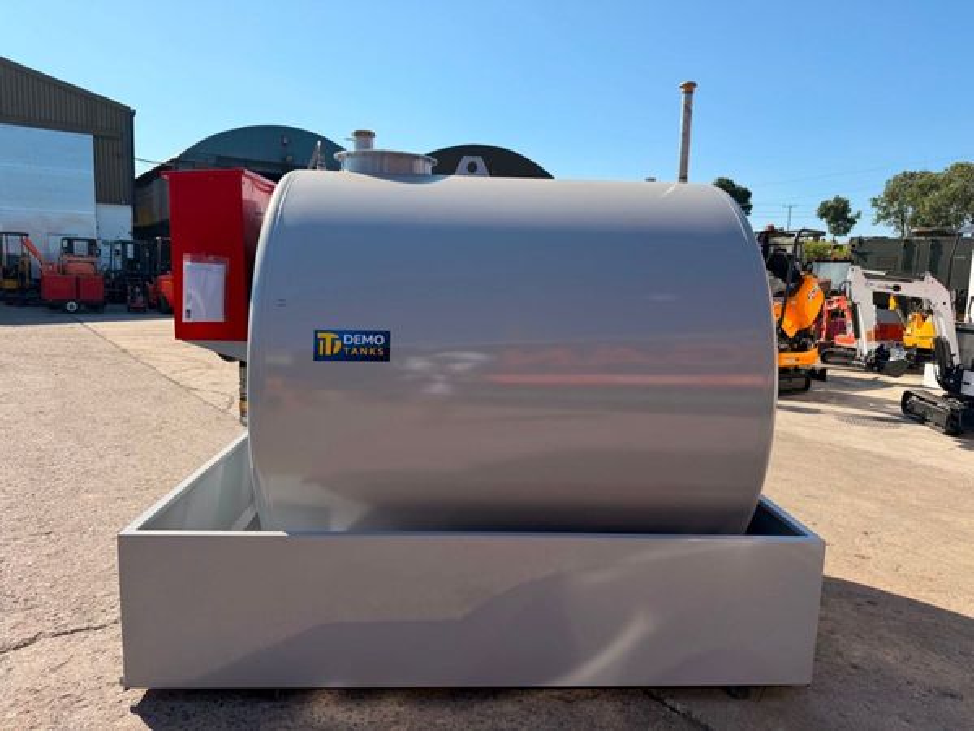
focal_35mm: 24
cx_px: 487
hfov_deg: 71.6
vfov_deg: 56.8
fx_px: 675
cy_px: 366
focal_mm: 6.76
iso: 80
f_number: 1.78
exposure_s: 1/3759
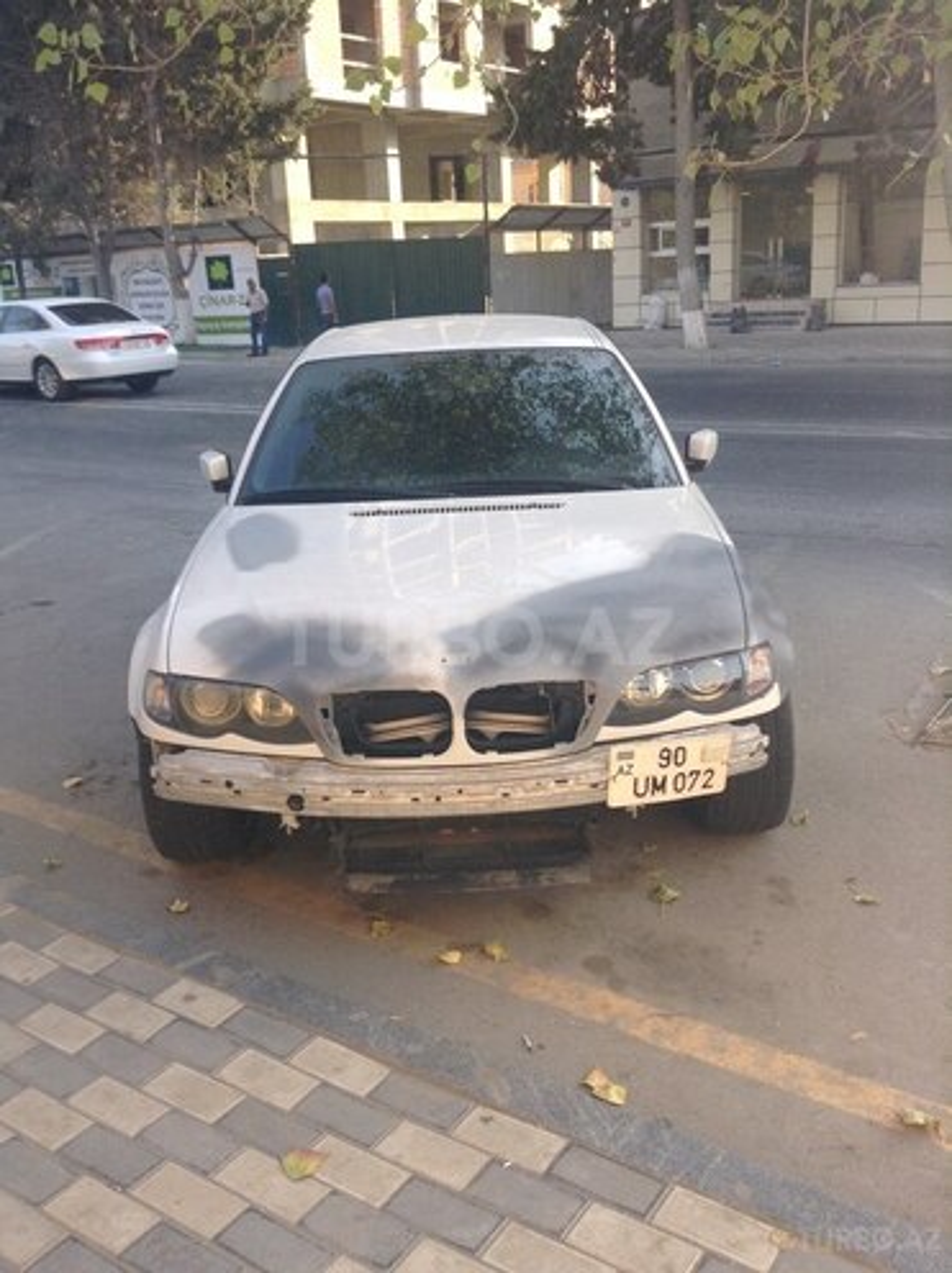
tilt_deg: -22.6
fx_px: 1212
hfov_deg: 42.9
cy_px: 636
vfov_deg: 55.4
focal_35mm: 33
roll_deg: +2.5
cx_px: 476
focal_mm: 3.3
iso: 25
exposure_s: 1/185
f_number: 2.4
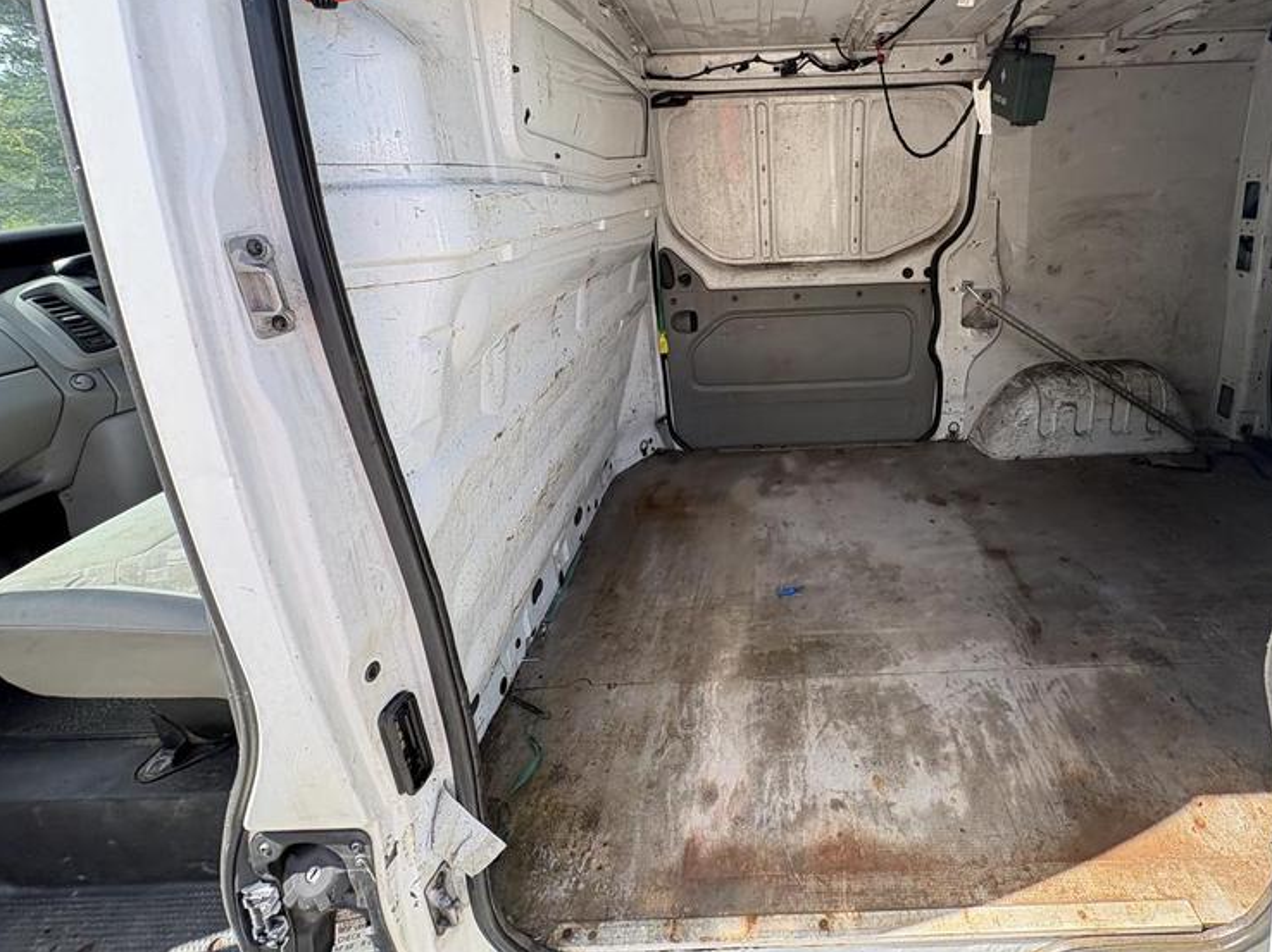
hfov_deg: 89.8
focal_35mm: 17
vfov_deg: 73.8
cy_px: 375
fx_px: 624
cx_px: 767
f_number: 2.2
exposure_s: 1/182
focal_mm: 2.22
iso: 64
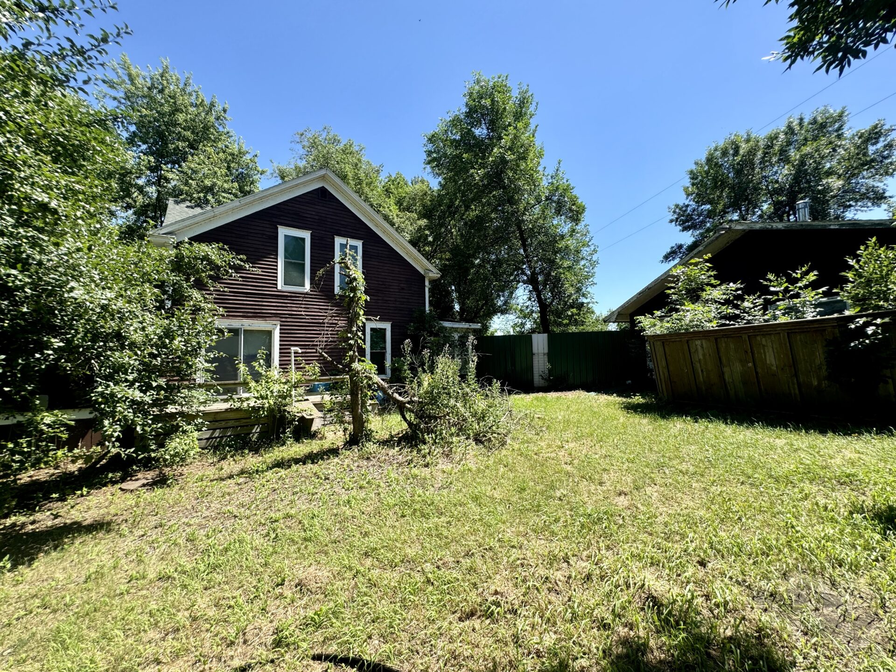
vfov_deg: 85.7
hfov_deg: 102.1
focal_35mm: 14
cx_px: 448
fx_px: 362
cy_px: 336
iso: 40
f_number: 2.2
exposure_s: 1/646
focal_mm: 2.22
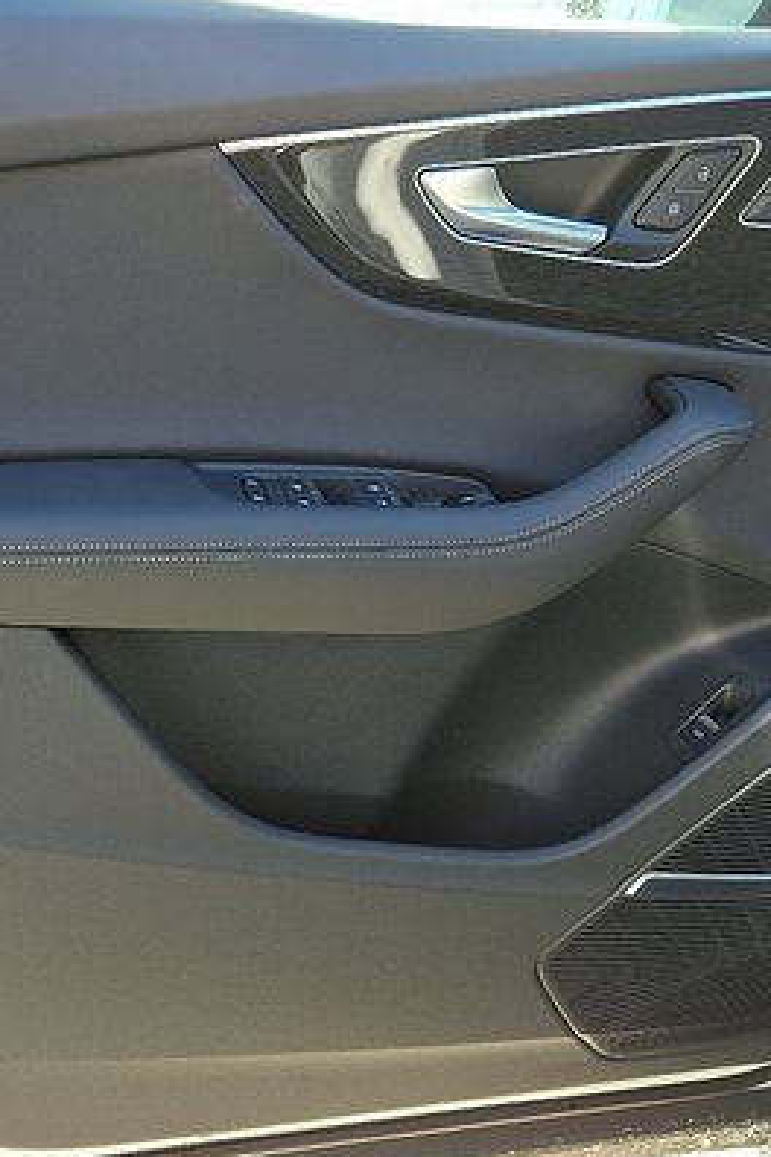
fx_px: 1349
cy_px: 581
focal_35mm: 42
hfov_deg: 31.9
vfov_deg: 46.4
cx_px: 350
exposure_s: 1/145
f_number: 1.8
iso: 25
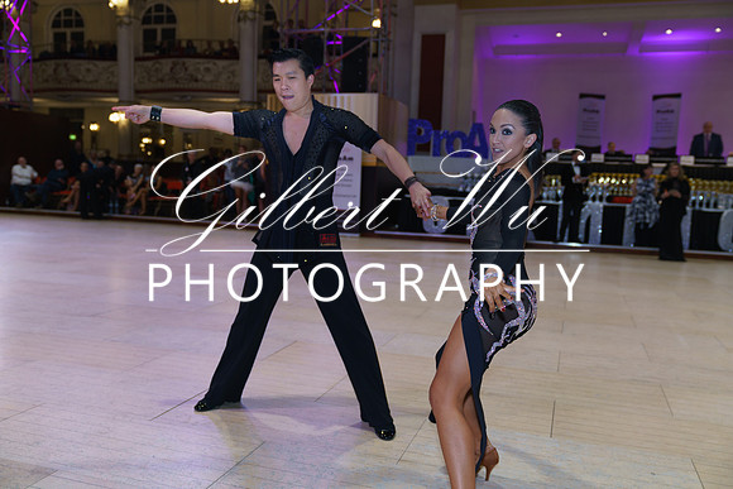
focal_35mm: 32
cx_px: 366
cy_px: 244
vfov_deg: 41.1
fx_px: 652
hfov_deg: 58.7
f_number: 2.8
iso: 400
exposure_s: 1/160
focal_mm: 32
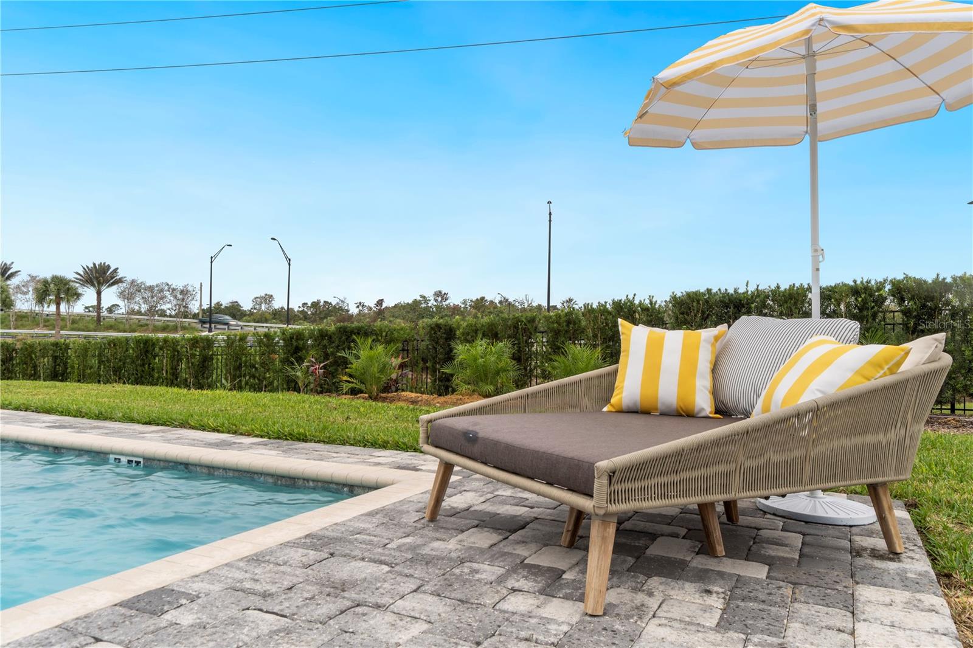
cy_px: 324
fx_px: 730
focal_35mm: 27
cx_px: 486
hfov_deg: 67.4
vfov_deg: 47.9
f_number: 8
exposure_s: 1/40
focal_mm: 18
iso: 100
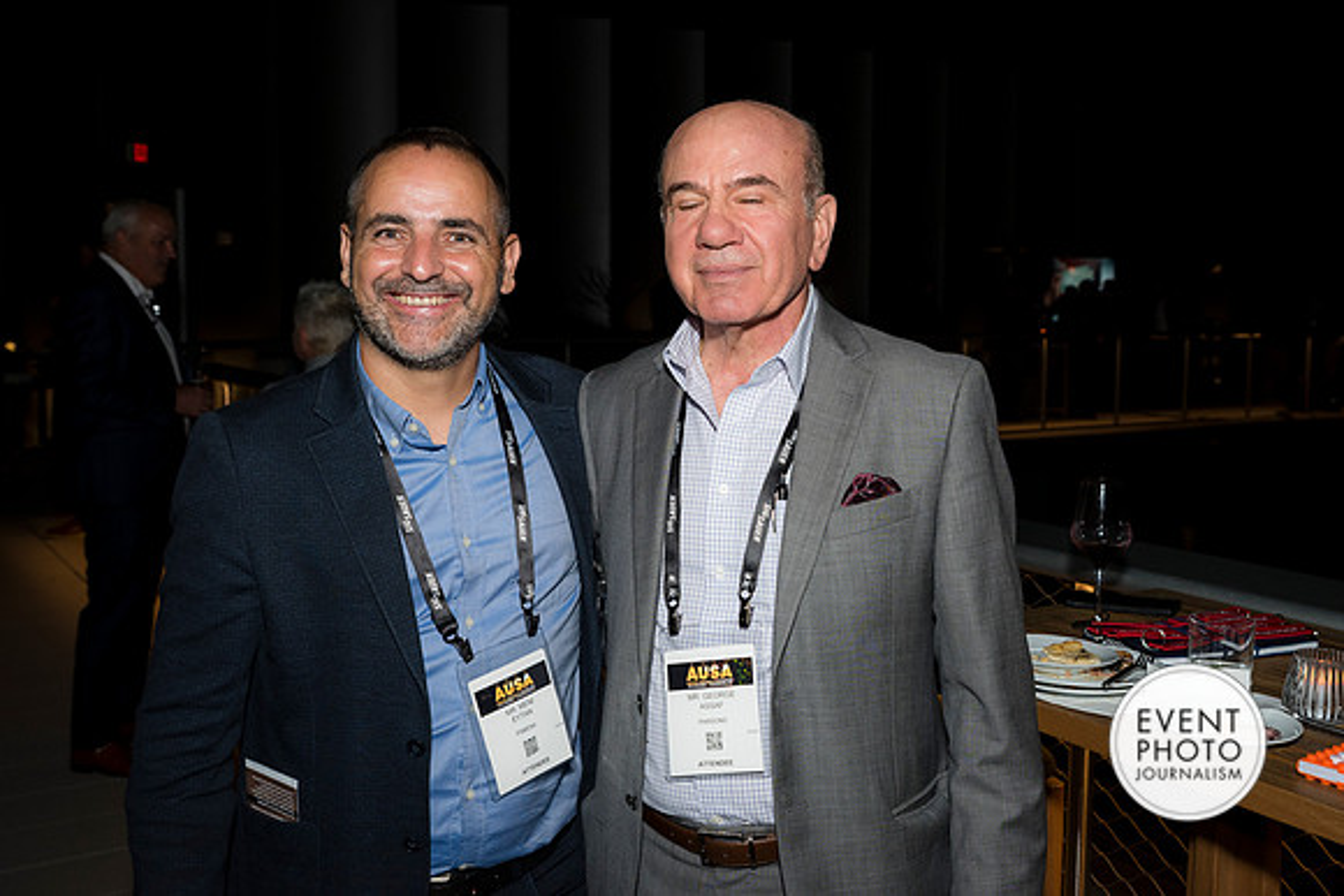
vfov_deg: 36.9
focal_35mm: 36
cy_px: 448
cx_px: 672
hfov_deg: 53.1
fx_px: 1344
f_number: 5.6
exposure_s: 1/125
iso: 800
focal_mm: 36
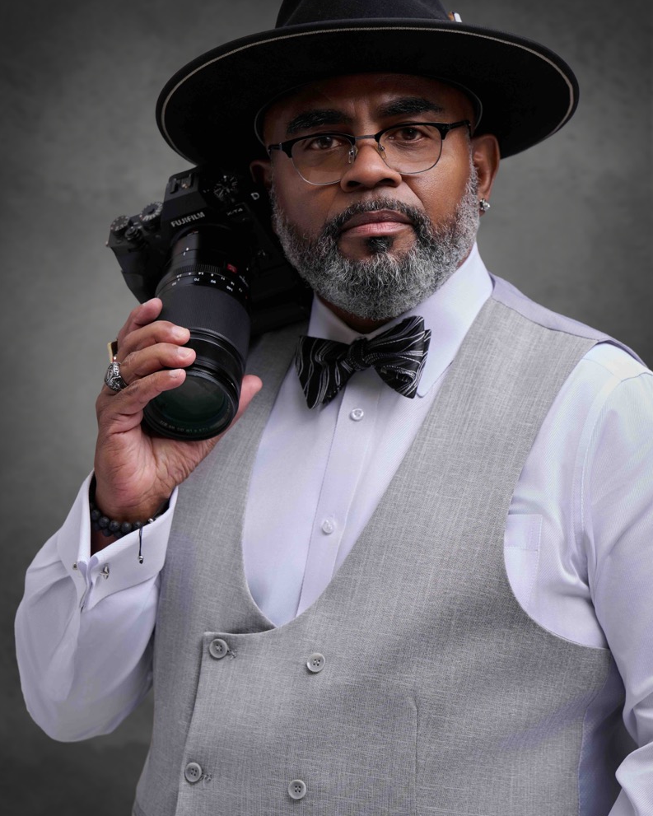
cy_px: 398
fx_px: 2609
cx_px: 324
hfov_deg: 14.3
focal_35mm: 108
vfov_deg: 17.8
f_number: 4
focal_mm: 95
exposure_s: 1/125
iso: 160
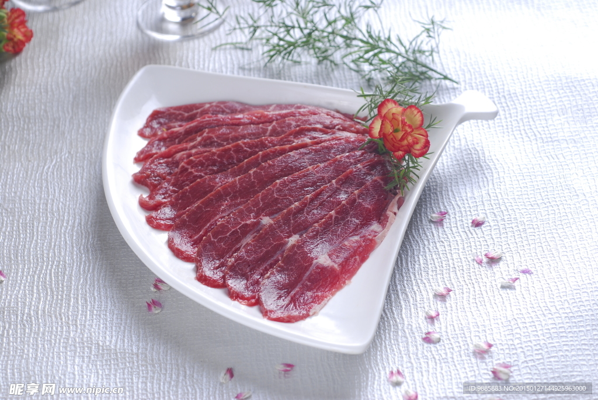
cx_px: 299
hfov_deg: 22.6
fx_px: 1496
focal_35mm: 90
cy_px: 200
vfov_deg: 15.2
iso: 100
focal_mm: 60
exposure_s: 1/160
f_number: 5.6
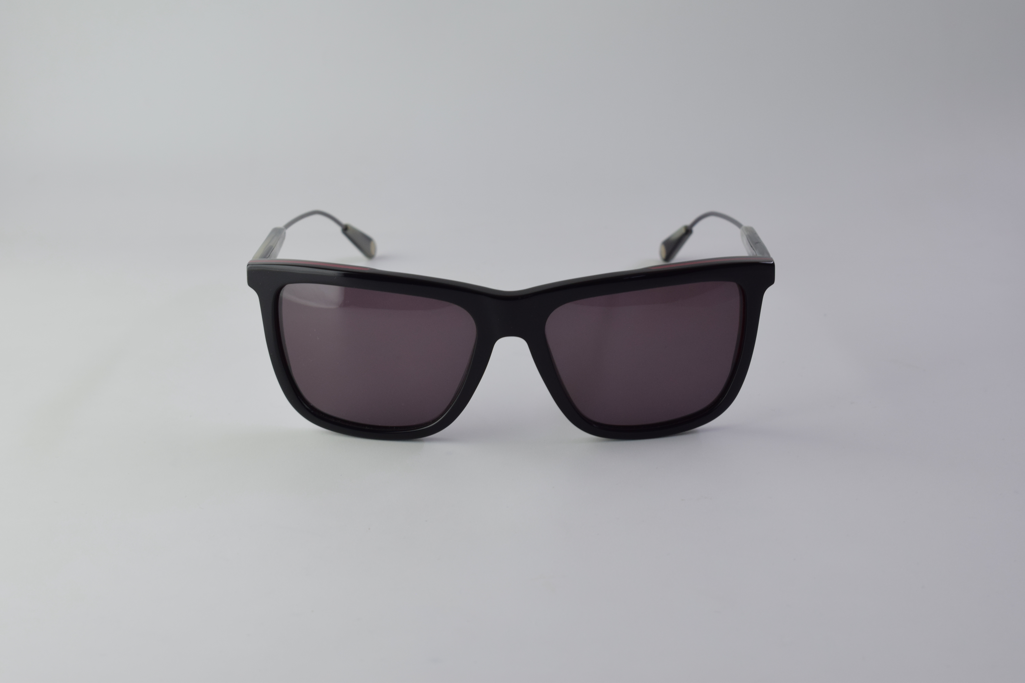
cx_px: 512
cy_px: 342
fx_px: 2050
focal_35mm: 72
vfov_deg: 18.9
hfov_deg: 28.1
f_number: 10
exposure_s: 1/60
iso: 320
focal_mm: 48
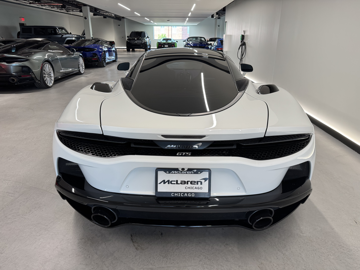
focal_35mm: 24
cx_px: 180
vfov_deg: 56.8
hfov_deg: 71.6
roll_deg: +0.6
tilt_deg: -21.7
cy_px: 135
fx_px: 250
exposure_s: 1/120
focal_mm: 6.76
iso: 160
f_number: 1.78
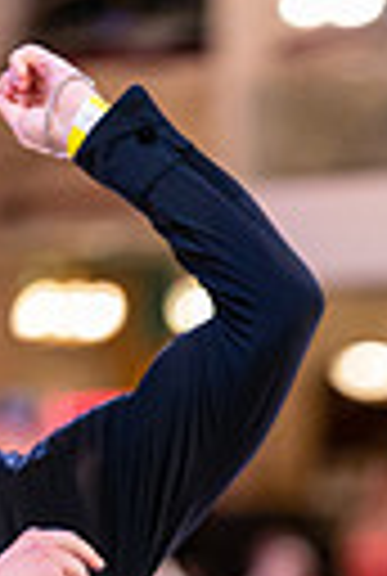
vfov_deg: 6.7
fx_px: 4779
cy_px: 1004
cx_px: 585
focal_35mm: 298
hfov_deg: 4.6
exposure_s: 1/1000
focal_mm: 85
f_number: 1.4
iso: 2500
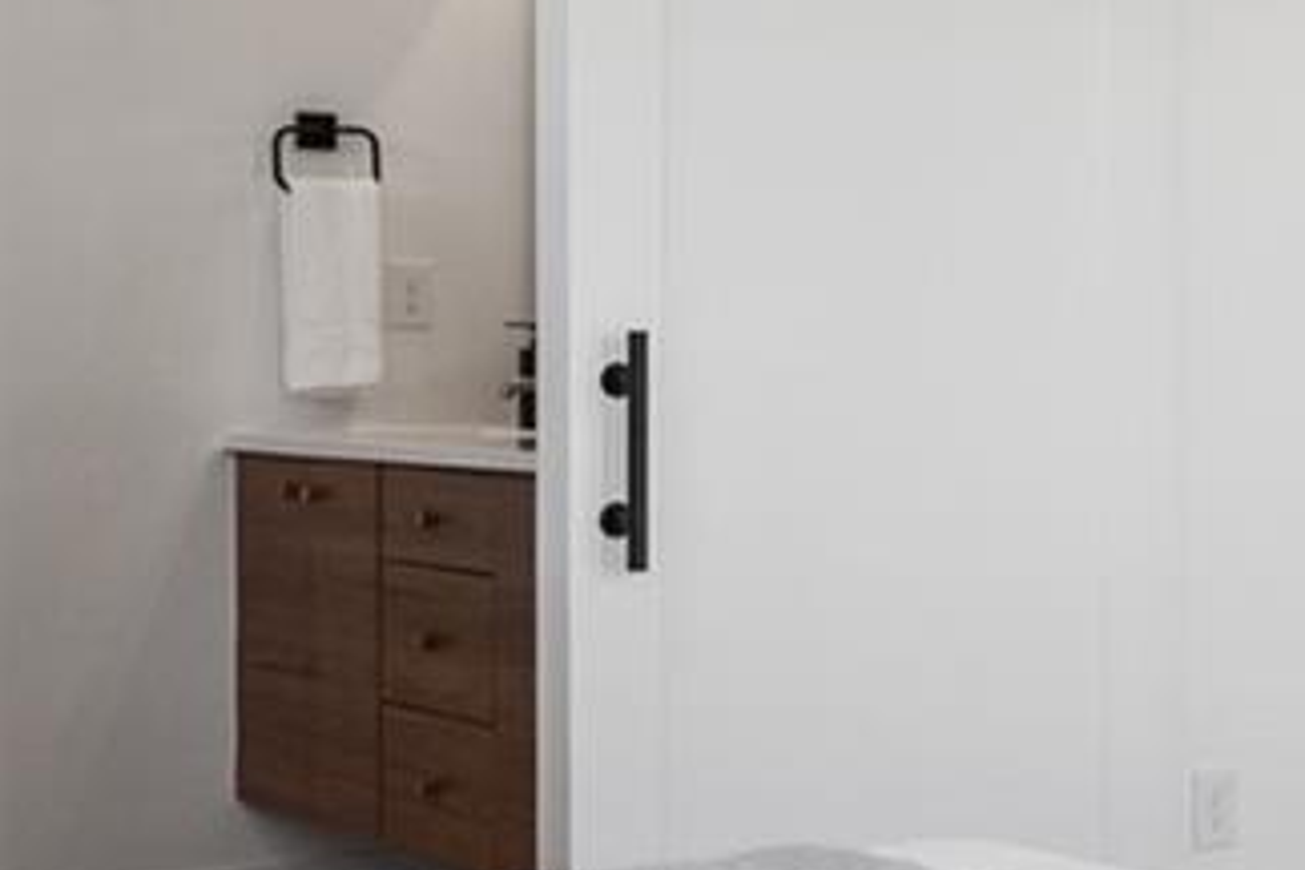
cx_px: 1857
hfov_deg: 22.1
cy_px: 342
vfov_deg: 17.3
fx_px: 2864
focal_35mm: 79
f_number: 8
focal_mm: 16
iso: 200
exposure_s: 1/400
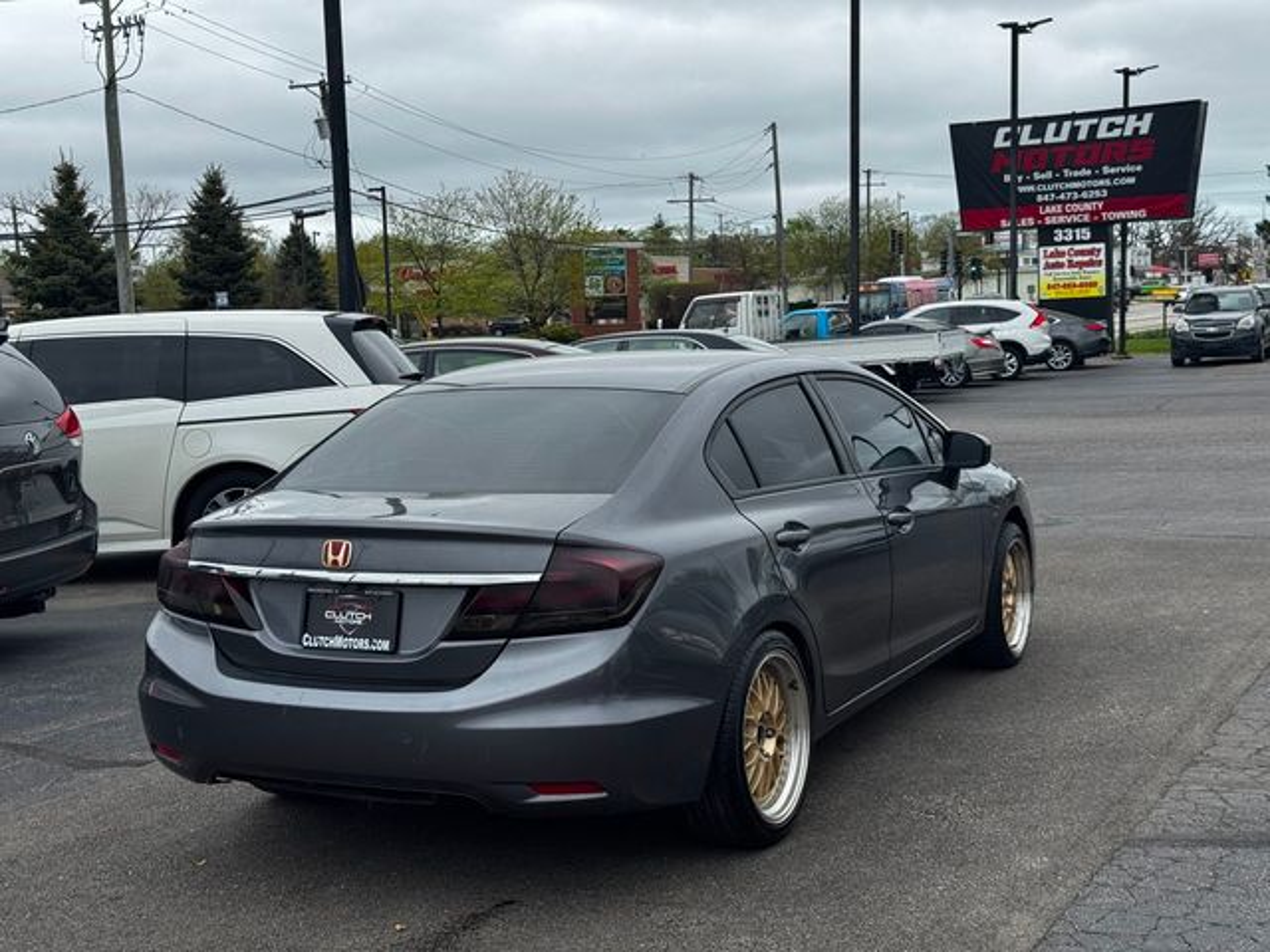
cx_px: 635
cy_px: 476
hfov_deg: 39.7
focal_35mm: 48
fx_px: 1761
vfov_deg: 30.3
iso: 64
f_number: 1.78
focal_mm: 6.76
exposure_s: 1/1152
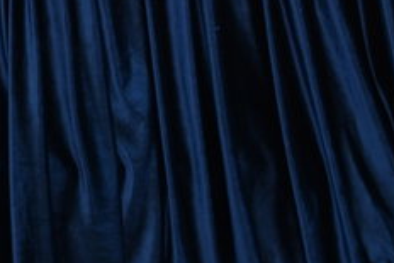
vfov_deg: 6.6
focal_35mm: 193
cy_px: -449
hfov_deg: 9.9
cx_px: -377
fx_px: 2114
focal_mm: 32
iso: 1250
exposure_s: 1/100
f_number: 9
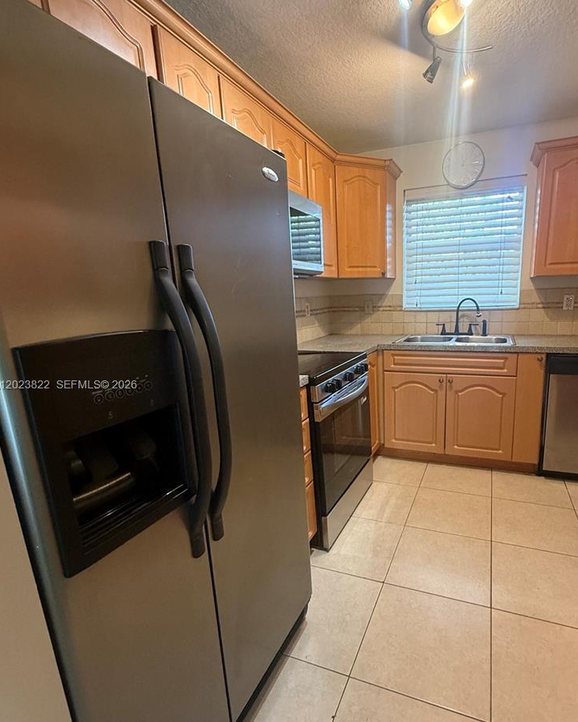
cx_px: 347
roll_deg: +1.9
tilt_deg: -13.2
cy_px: 386
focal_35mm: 18
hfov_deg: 73.0
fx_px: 385
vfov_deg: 86.2
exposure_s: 1/60
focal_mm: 2.22
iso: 400
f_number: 2.2
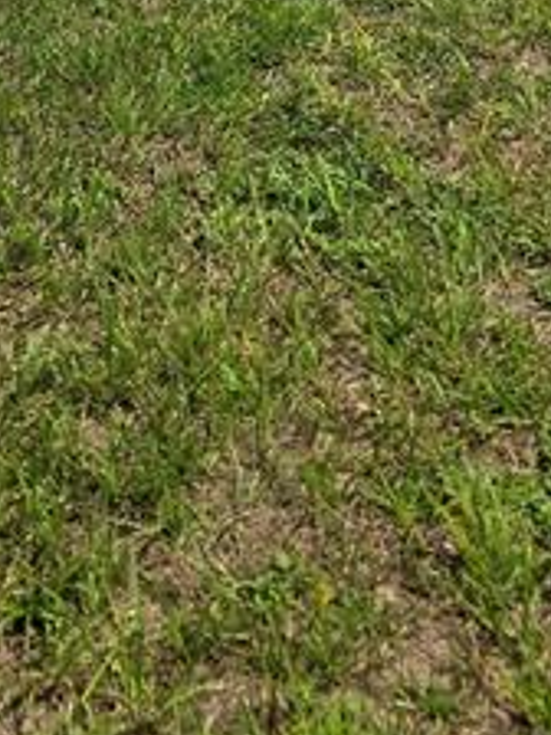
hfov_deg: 18.5
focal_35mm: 79
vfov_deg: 19.8
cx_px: 92
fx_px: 1677
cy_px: -495
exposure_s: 1/1090
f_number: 1.7
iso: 12
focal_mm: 6.3
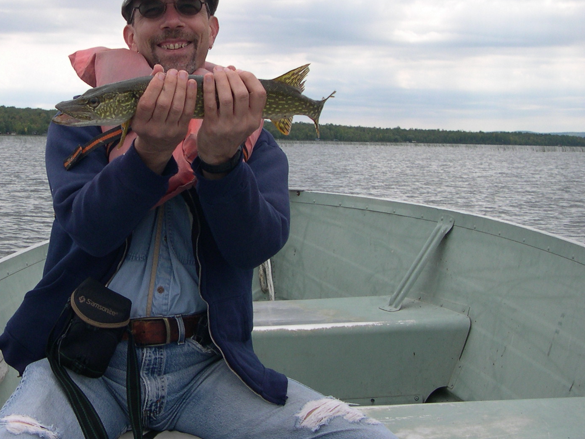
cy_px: 172
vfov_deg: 23.6
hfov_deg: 30.4
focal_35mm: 62
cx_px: 115
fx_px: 1048
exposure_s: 1/156
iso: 100
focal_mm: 8
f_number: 7.6
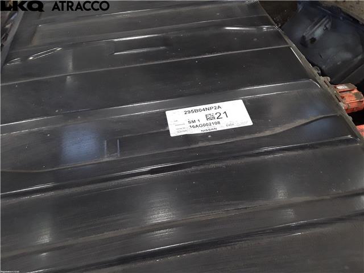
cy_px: 136
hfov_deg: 63.4
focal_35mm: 28
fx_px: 294
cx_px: 182
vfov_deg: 49.7
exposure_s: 1/50
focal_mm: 2.91
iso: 160
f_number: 1.9
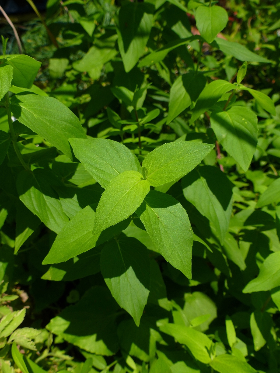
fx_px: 356
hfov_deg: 42.9
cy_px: 186
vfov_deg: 55.4
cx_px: 140
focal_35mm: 33
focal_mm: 5.9
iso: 100
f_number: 4
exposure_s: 1/1000
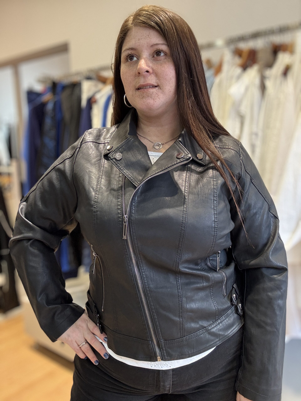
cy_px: 200
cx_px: 150
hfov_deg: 46.8
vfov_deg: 60.0
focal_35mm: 30
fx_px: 348
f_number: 1.9
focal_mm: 2.69
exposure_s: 1/50
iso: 125
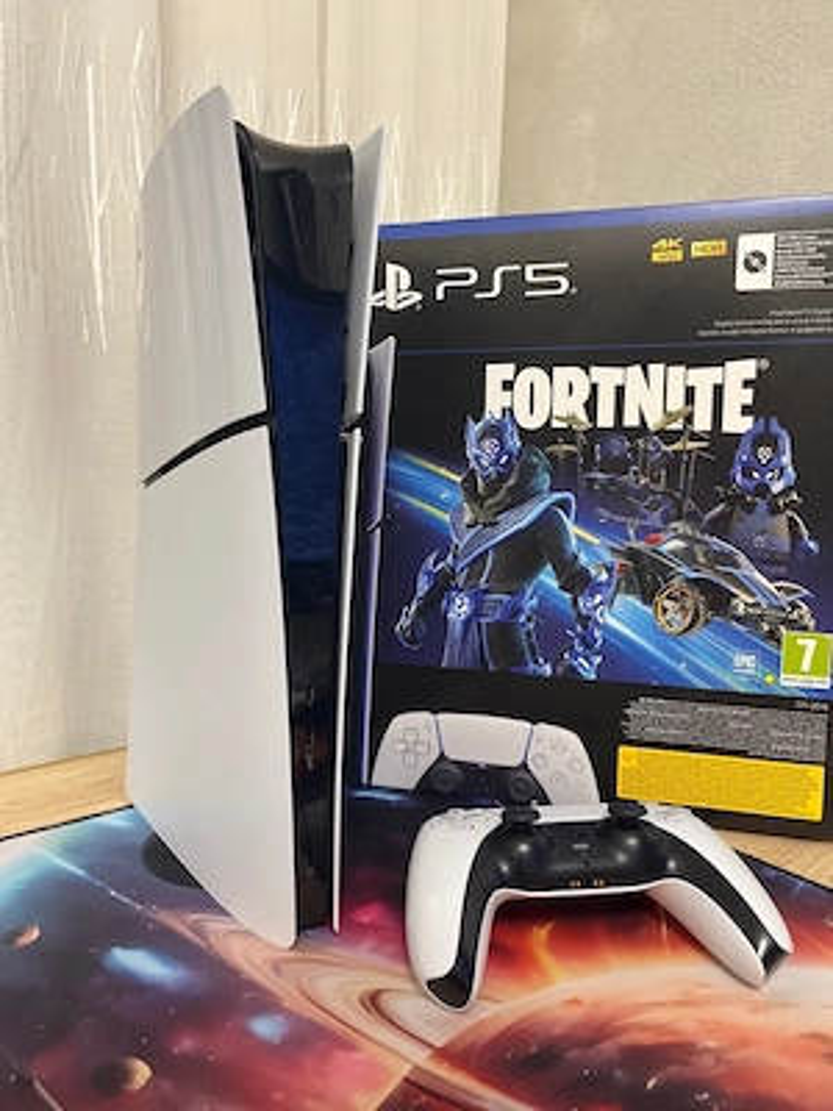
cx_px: 416
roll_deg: +0.4
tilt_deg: -5.8
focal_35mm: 26
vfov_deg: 67.3
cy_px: 556
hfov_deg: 53.1
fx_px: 834
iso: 160
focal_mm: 5.1
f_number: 1.6
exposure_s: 1/50
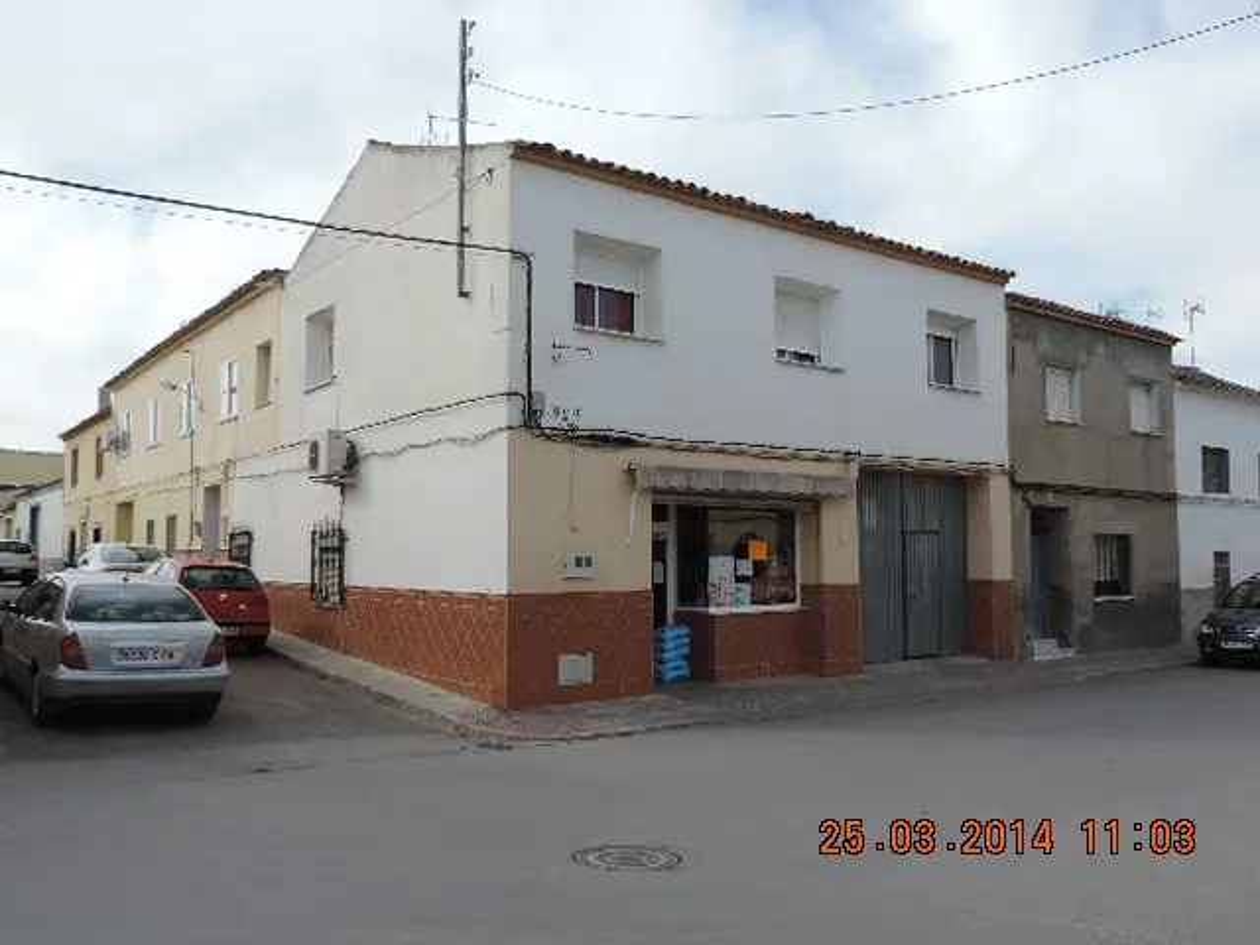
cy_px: 472
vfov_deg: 42.9
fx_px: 1201
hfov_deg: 55.4
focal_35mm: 33
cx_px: 630
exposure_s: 1/800
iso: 80
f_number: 3.2
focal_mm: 5.8
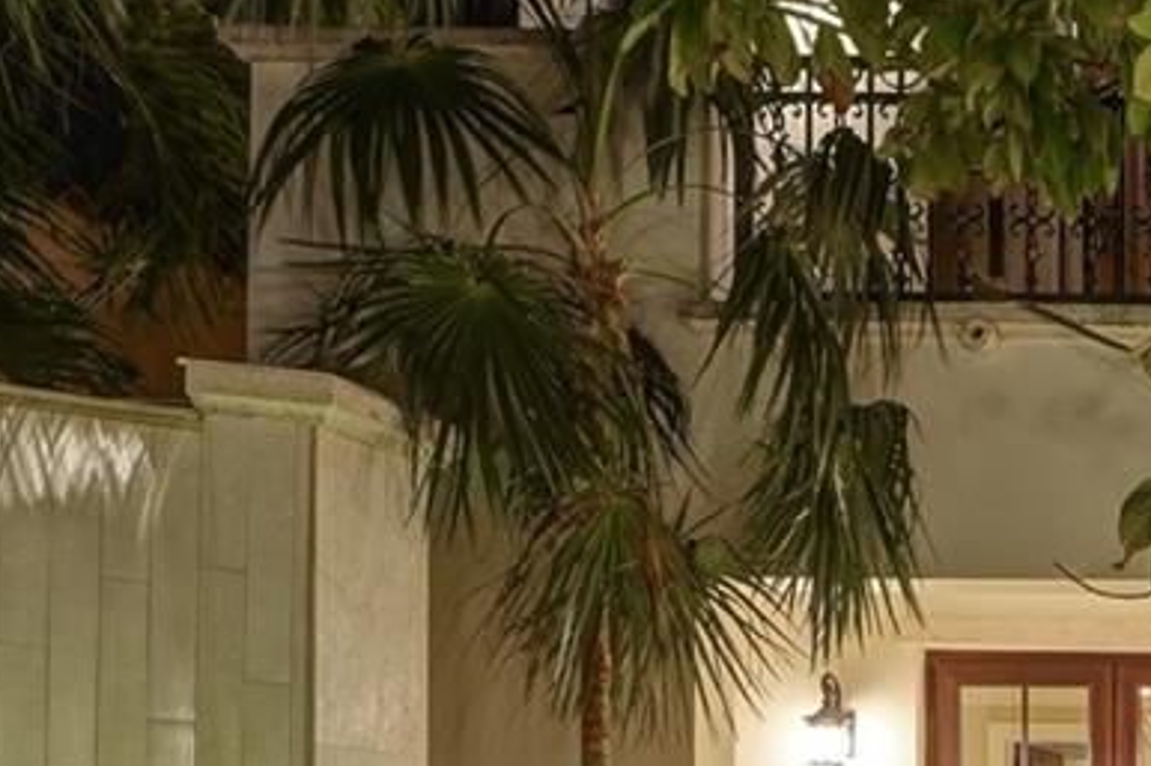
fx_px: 1854
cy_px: 888
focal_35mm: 58
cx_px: 1744
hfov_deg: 25.5
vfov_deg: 21.8
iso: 100
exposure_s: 1/1.25
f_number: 8
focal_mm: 14
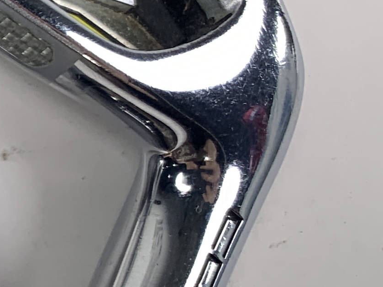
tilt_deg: -74.5
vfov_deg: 11.9
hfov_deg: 12.5
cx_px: -529
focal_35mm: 125
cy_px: 117
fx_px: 1383
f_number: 1.8
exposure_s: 1/120
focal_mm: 4.25
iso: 25
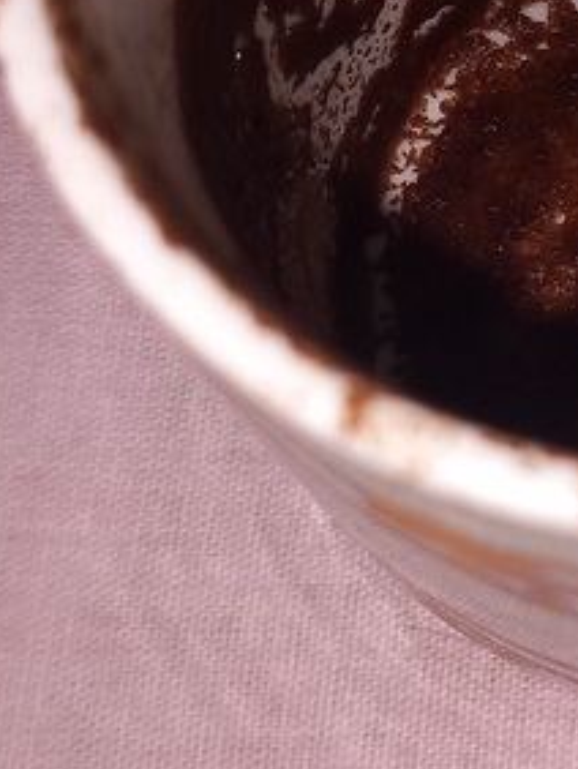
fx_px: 1956
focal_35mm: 88
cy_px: 125
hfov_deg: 16.0
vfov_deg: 21.9
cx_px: 731
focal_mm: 4
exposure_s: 1/100
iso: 20
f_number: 1.8
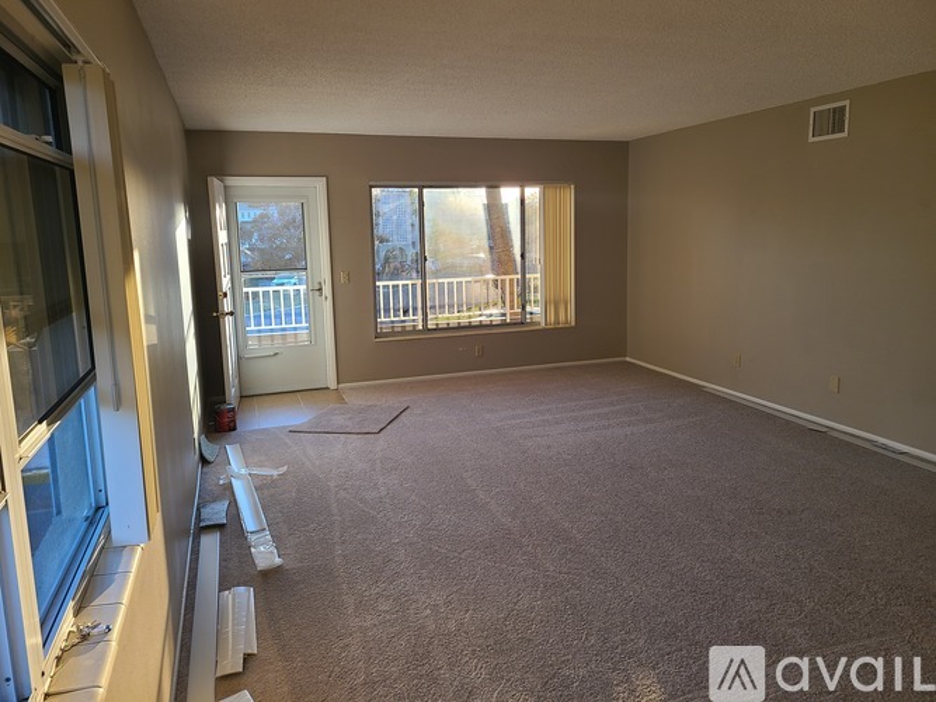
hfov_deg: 67.3
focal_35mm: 26
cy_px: 351
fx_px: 703
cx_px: 468
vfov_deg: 53.0
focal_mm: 5.4
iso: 50
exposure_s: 1/119
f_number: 1.8
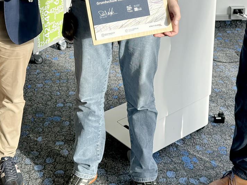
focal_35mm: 65
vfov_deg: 21.2
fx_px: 464
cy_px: -28
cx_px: 111
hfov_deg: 29.8
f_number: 1.78
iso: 80
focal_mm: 6.86
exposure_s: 1/615
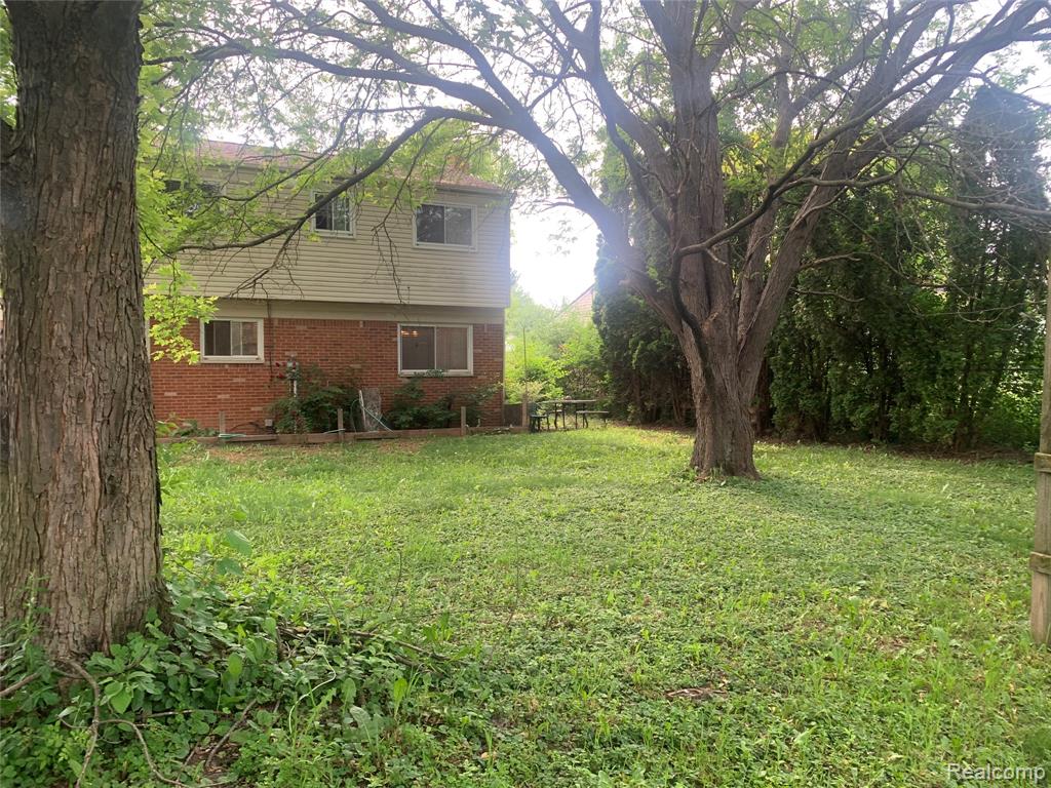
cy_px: 394
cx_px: 526
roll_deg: +0.3
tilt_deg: -2.9
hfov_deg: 67.3
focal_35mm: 26
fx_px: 789
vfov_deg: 53.1
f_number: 1.8
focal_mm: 4.25
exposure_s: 1/121
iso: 32
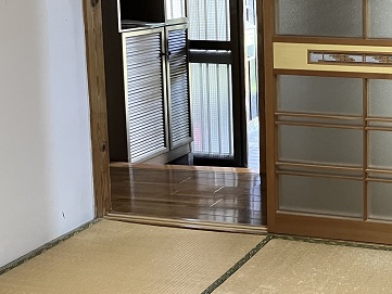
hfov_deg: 28.5
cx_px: 423
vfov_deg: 23.3
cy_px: 62
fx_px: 702
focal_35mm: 62
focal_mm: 3.99
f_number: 1.8
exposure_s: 1/60
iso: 250
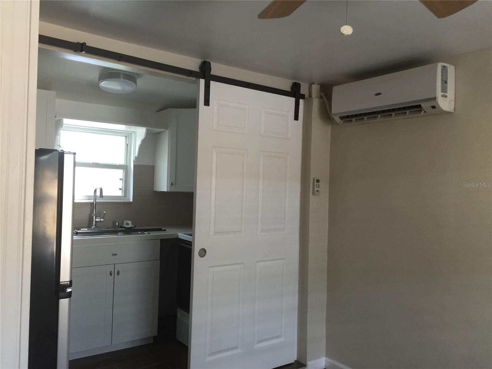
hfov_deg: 61.7
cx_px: 246
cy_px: 184
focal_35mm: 29
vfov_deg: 48.2
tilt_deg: +0.4
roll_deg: -3.1
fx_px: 412
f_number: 2.2
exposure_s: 1/30
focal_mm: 4.15
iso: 50
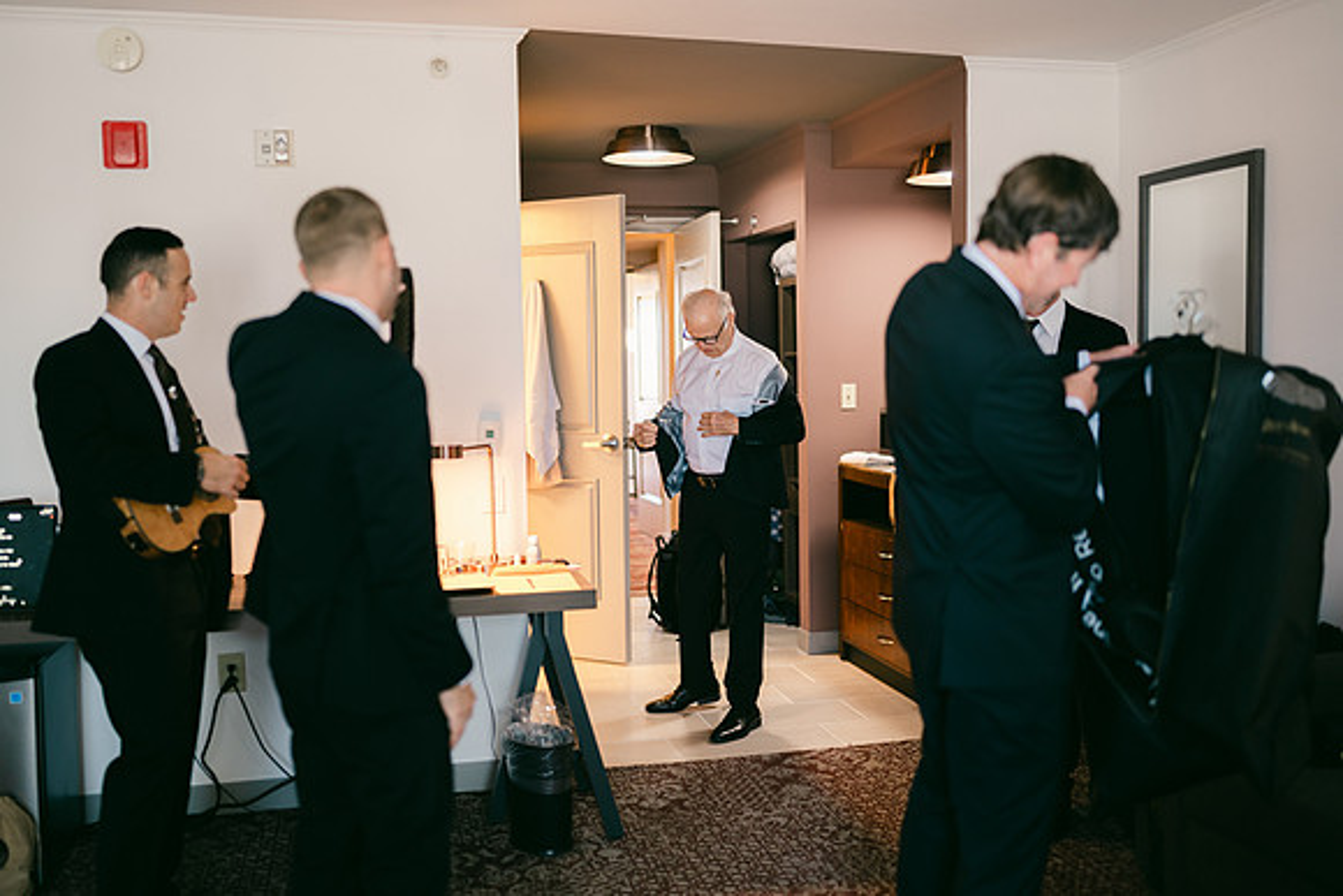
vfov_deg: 36.8
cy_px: 448
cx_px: 672
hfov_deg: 52.9
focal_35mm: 36
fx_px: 1348
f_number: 1.2
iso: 400
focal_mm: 35
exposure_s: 1/125
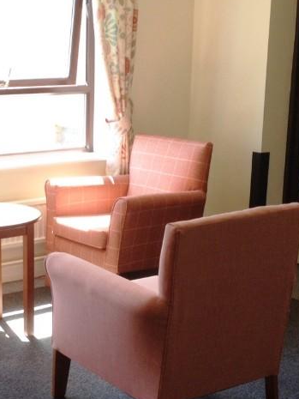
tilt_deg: -14.1
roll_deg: -0.5
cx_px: 51
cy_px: 238
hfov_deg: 18.9
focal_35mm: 77
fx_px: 886
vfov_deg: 25.3
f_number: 2.4
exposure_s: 1/60
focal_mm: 4.28
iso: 64
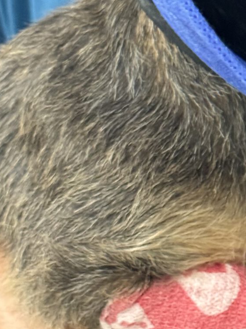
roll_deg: +3.6
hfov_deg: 8.8
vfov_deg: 12.1
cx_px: 406
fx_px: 1545
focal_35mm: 163
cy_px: 96
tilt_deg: -20.1
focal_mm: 6.76
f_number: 1.78
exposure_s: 1/50
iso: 250
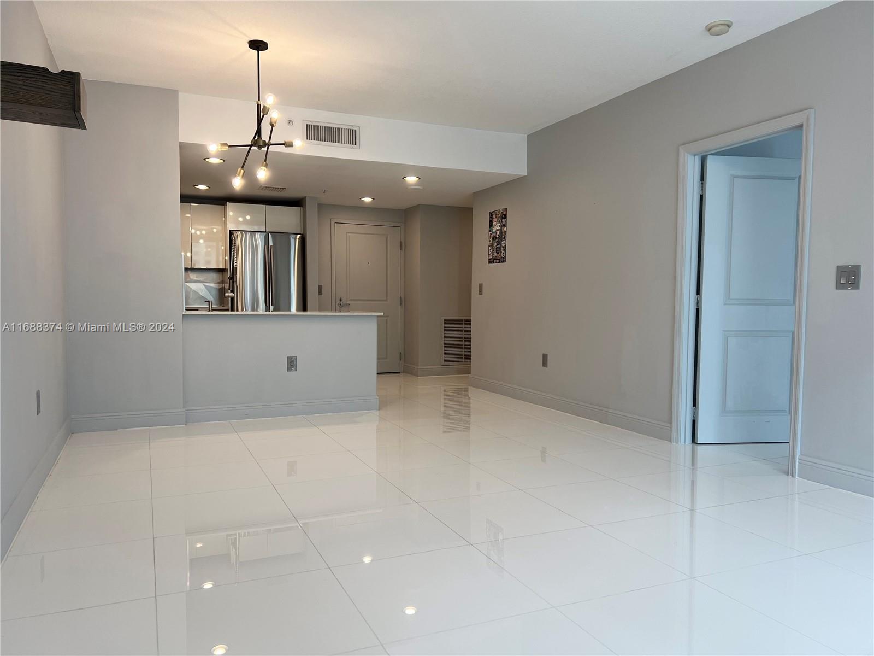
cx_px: 437
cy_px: 328
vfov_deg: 53.1
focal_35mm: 26
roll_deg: +0.0
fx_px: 656
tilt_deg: -3.6
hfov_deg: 67.3
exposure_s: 1/120
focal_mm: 5.7
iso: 50
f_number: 1.5
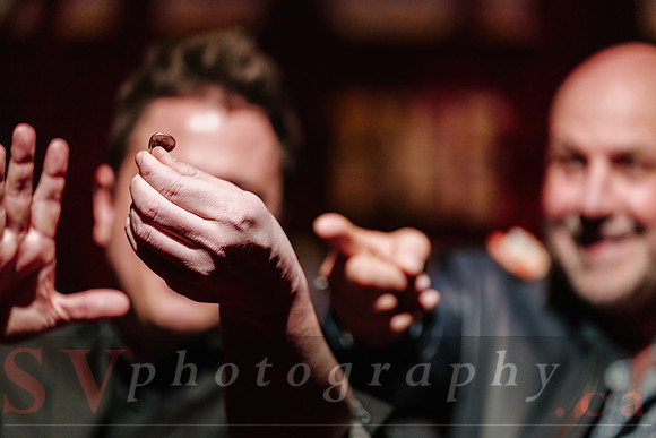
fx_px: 2807
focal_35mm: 154
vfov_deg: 8.9
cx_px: 328
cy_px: 219
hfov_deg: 13.3
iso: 3200
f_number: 2.8
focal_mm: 154
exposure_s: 1/160
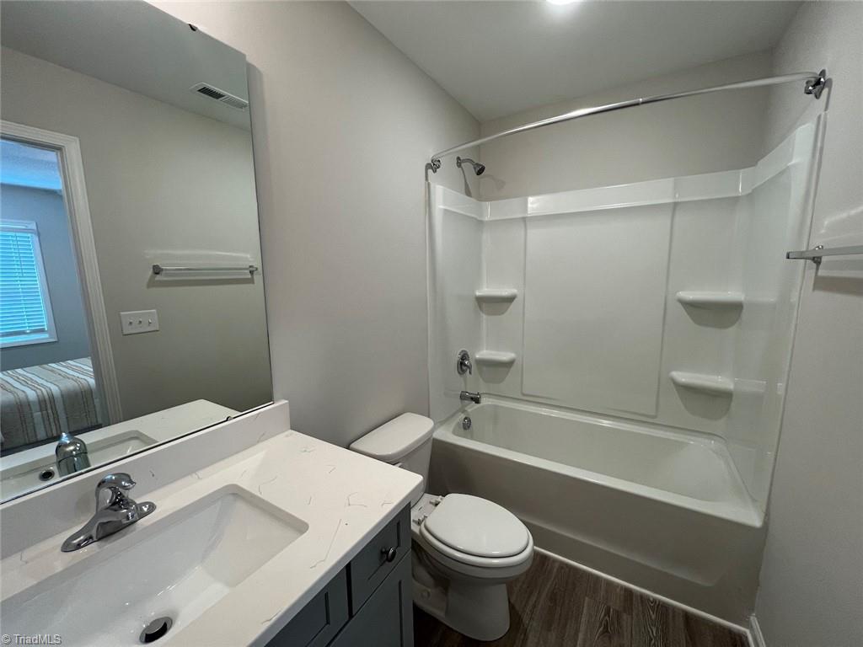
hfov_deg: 106.2
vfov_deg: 89.9
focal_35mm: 13
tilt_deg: -9.4
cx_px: 432
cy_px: 324
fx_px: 324
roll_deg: +0.5
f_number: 1.8
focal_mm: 1.57
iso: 125
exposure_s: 1/120
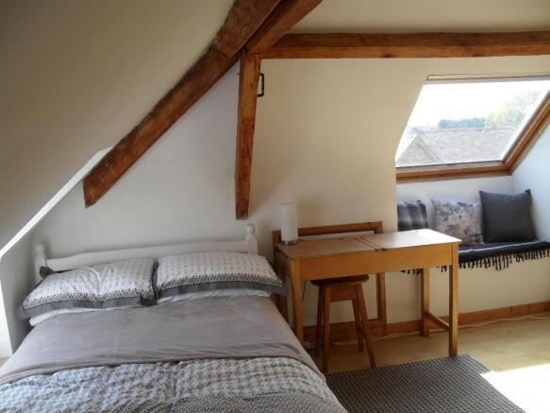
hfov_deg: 52.6
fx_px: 556
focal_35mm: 35
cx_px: 275
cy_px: 206
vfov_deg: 40.7
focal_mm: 6.3
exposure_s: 1/180
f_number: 3.2
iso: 100
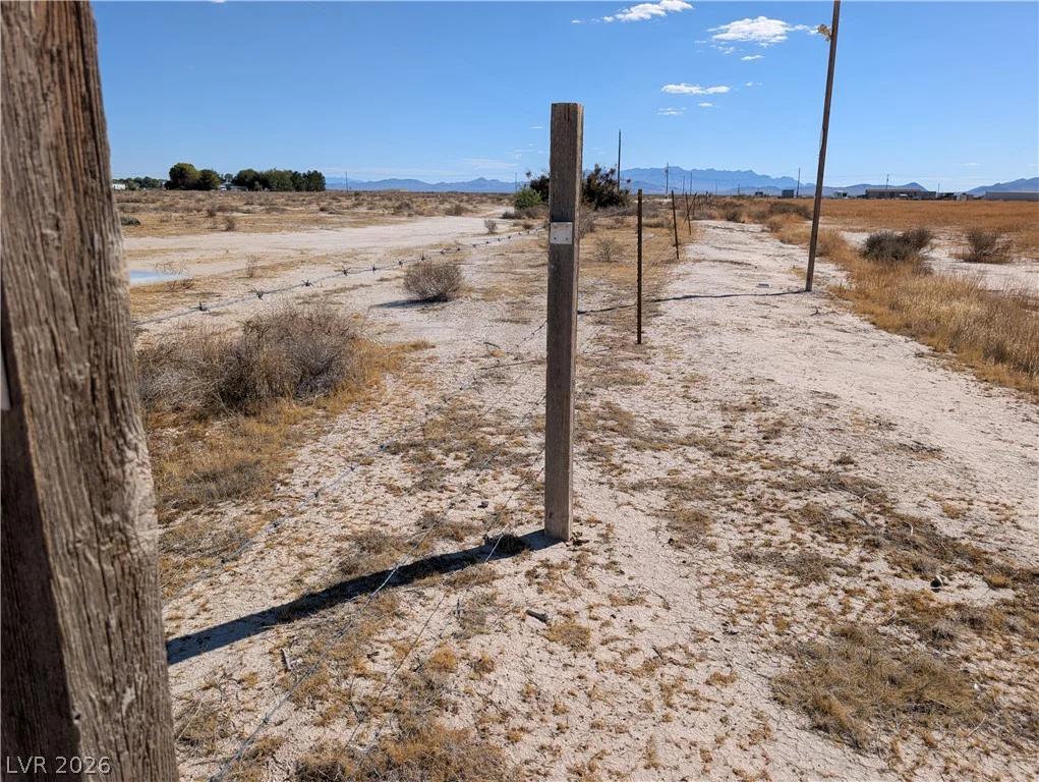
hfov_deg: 71.5
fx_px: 721
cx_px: 520
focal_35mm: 24
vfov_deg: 56.9
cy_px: 391
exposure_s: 1/1689
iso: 22
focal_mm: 6.9
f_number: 1.68
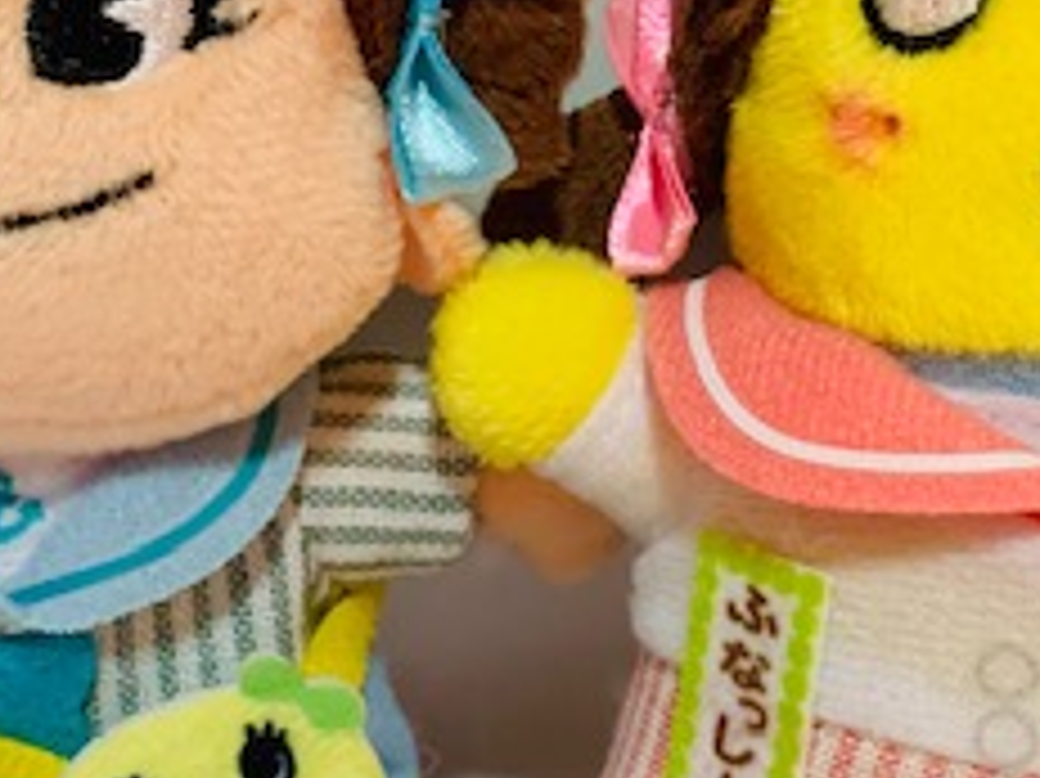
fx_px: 2162
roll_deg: +1.0
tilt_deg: -21.0
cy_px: 369
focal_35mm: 72
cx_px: 518
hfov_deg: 27.0
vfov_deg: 20.4
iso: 125
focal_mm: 4.25
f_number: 1.8
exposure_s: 1/50
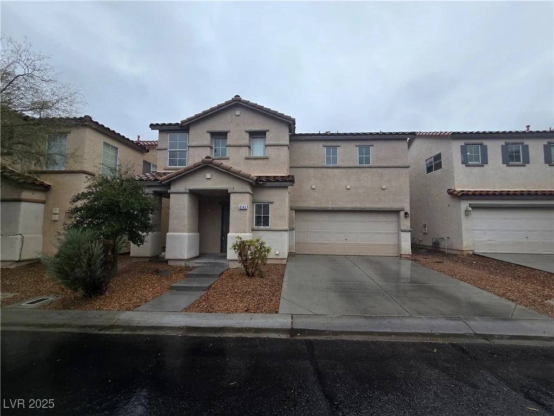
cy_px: 208
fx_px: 208
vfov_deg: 89.9
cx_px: 277
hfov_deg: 106.2
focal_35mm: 13
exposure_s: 1/694
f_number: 2.2
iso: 50
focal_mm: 2.2
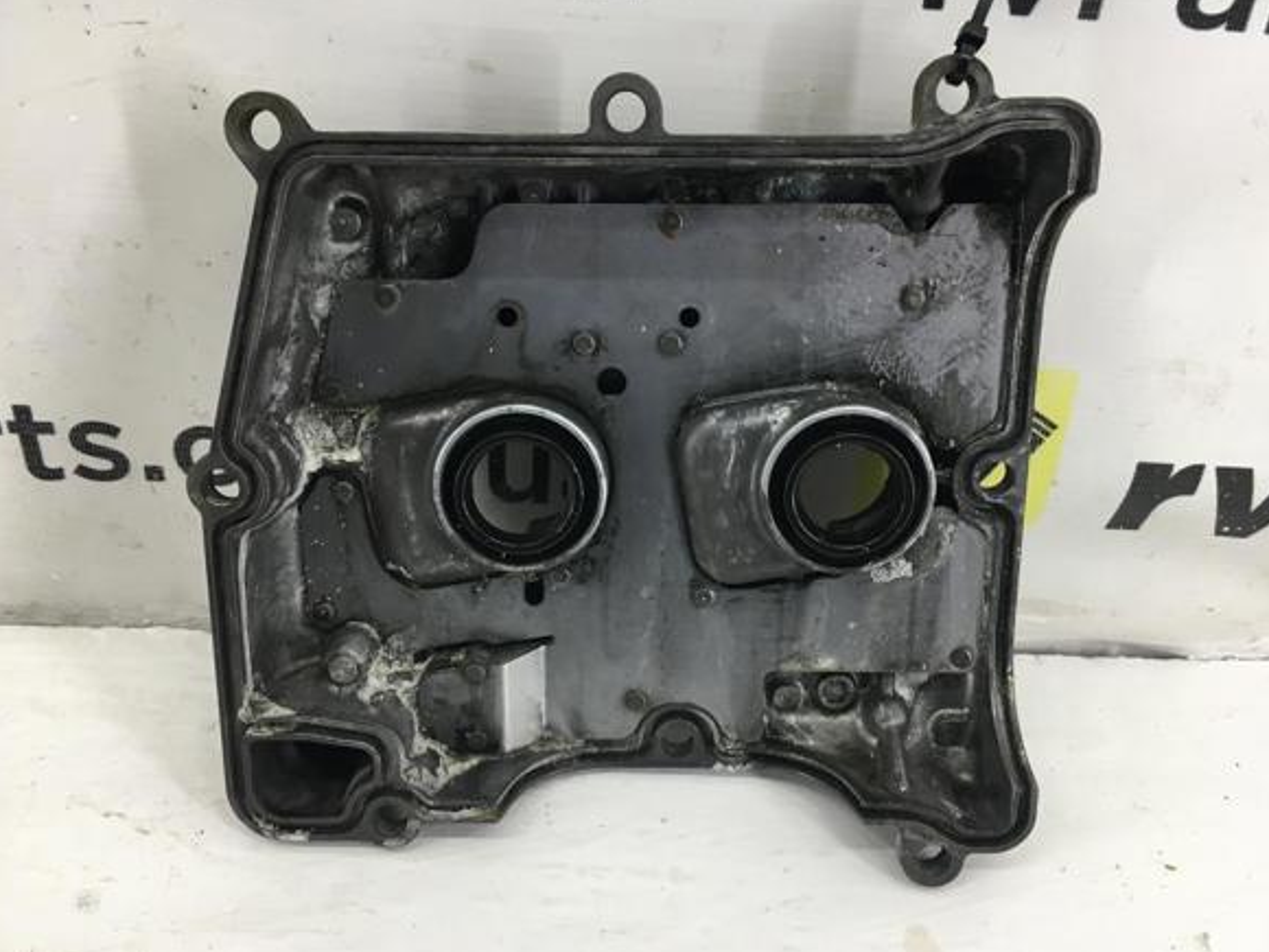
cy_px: 477
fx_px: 1173
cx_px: 643
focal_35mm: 32
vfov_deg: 44.2
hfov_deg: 56.8
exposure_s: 1/33
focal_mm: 4.15
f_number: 2.2
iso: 25
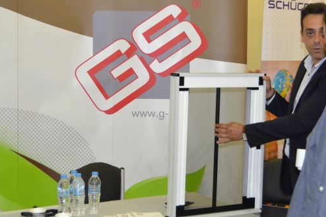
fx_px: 652
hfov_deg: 28.0
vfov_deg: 18.9
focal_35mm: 72
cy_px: 75
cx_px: 138
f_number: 4.2
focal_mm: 30
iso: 1100
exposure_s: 1/60
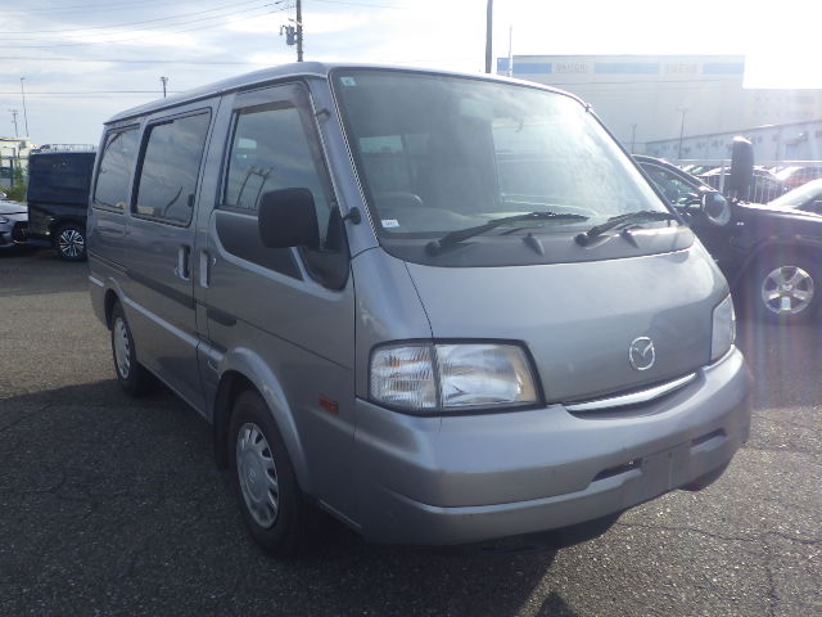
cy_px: 308
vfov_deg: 49.7
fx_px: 665
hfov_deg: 63.4
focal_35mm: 28
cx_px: 411
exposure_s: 1/500
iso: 125
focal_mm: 5
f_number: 4.2
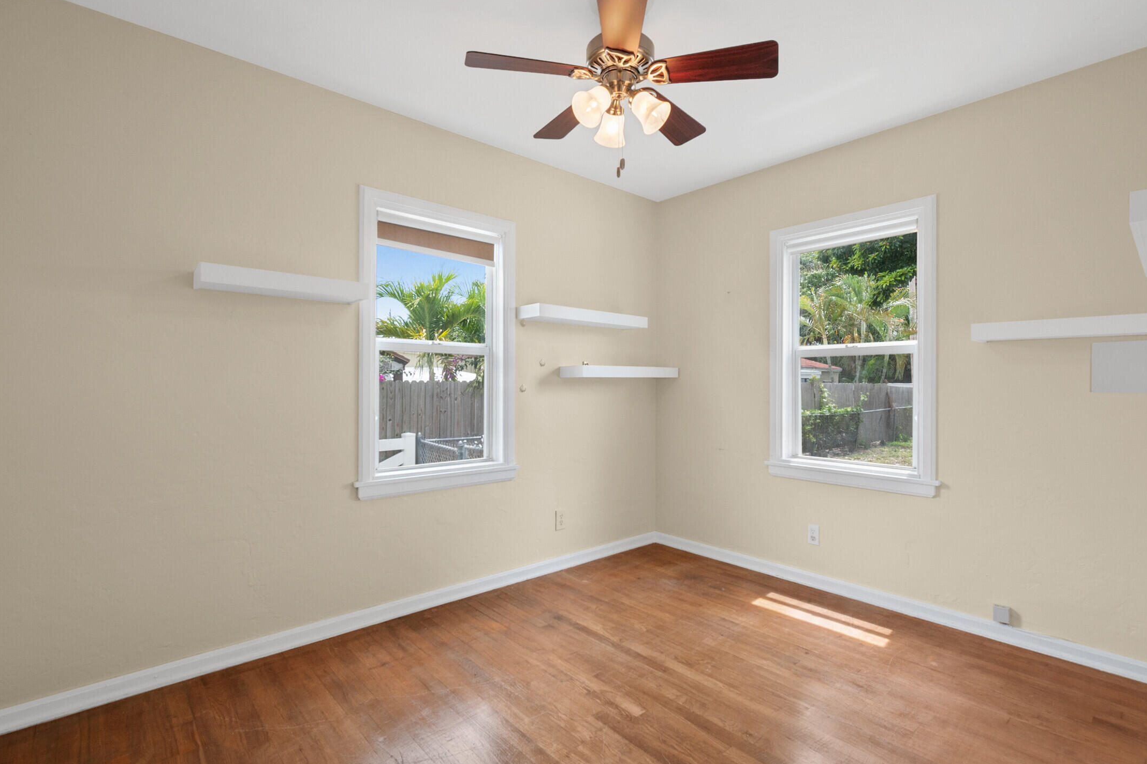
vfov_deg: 73.7
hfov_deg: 96.7
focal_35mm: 16
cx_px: 589
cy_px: 384
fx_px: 510
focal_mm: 10
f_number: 8
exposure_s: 1/30
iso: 500
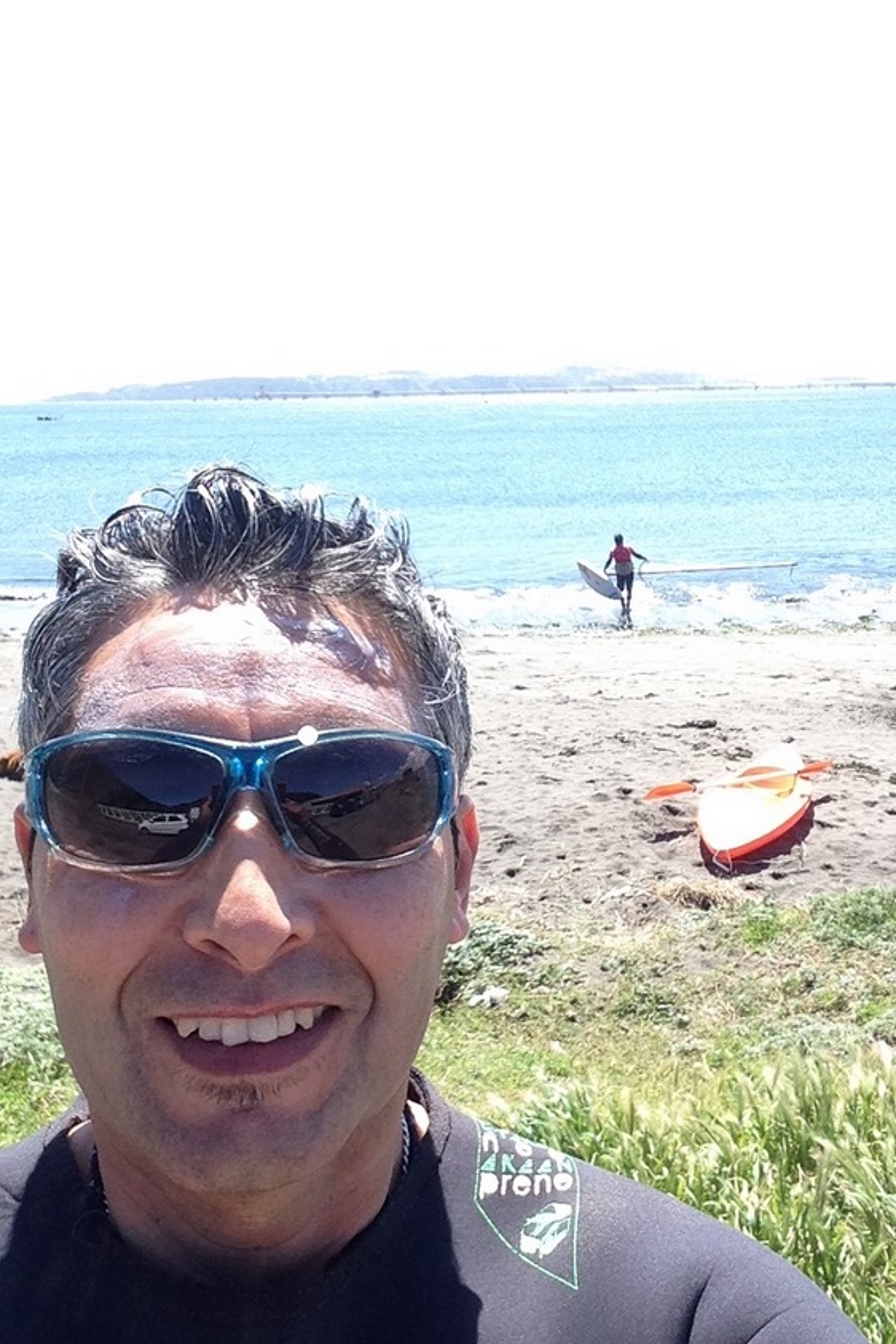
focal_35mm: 35
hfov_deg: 37.8
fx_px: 1307
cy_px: 676
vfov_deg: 54.4
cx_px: 481
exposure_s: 1/624
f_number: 2.4
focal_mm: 2.15
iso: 50
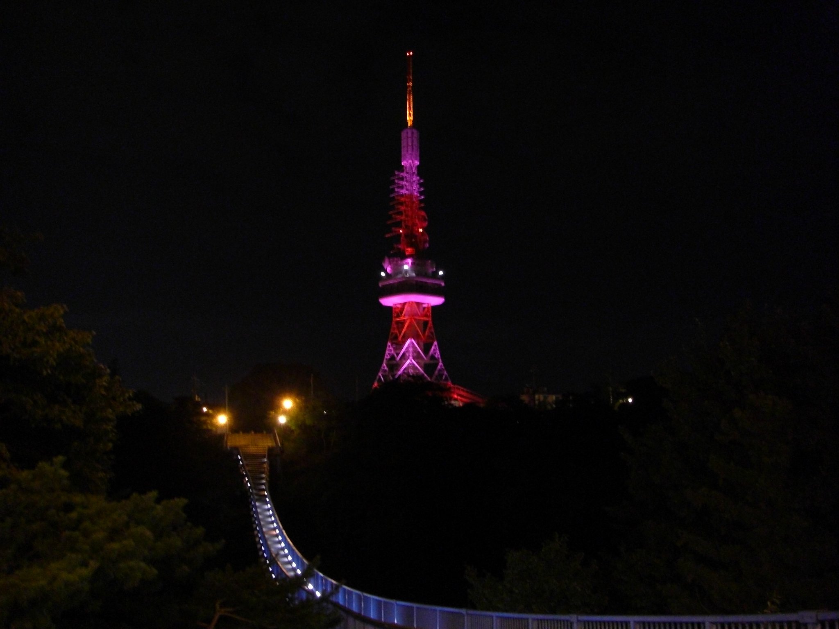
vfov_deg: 37.7
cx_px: 420
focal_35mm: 38
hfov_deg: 49.0
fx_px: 921
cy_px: 314
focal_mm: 6.3
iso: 200
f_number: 3.4
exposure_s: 1/2
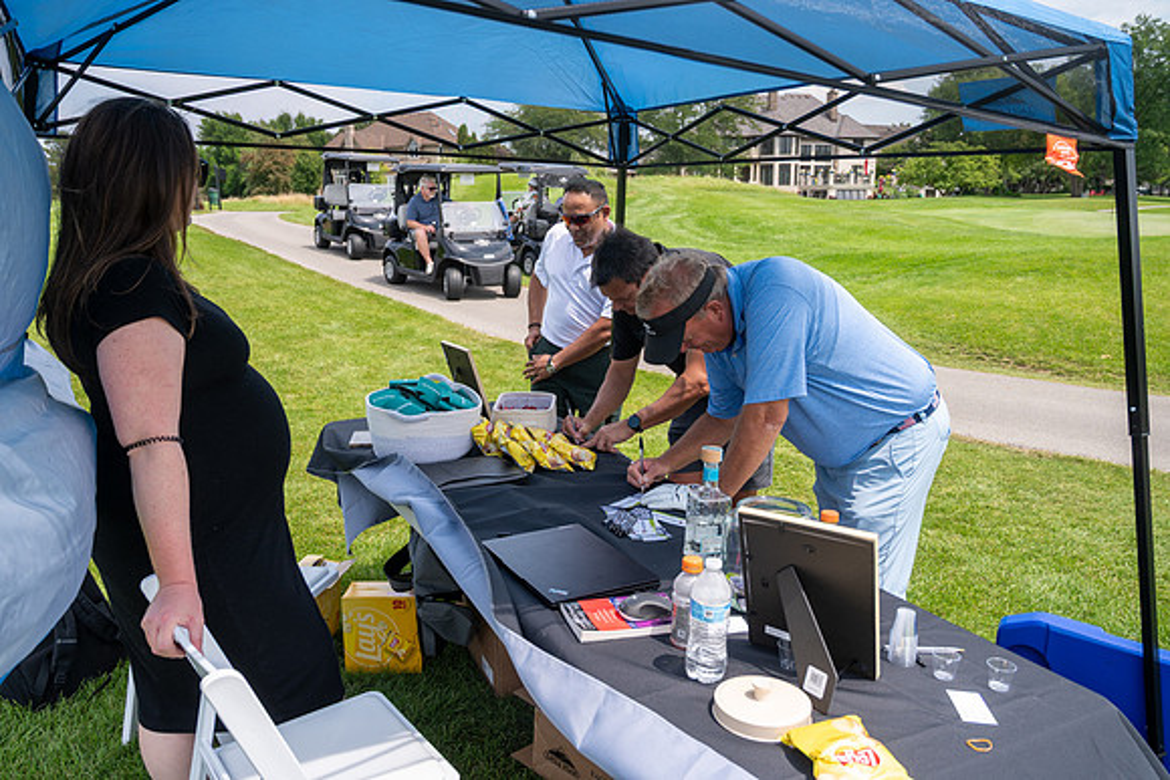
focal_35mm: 28
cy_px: 390
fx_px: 896
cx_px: 585
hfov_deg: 66.3
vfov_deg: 47.1
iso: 250
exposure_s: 1/1000
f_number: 5
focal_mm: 27.5
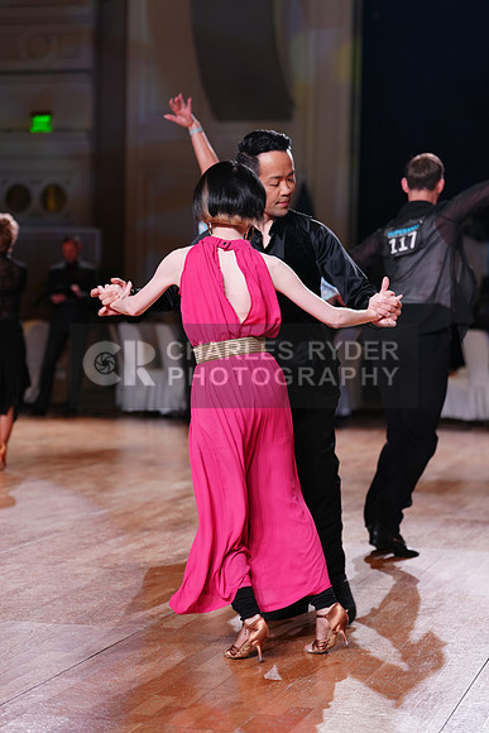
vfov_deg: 27.0
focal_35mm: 75
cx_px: 244
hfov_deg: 18.2
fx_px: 1527
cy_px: 366
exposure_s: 1/400
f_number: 2.8
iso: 1000
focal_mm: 75
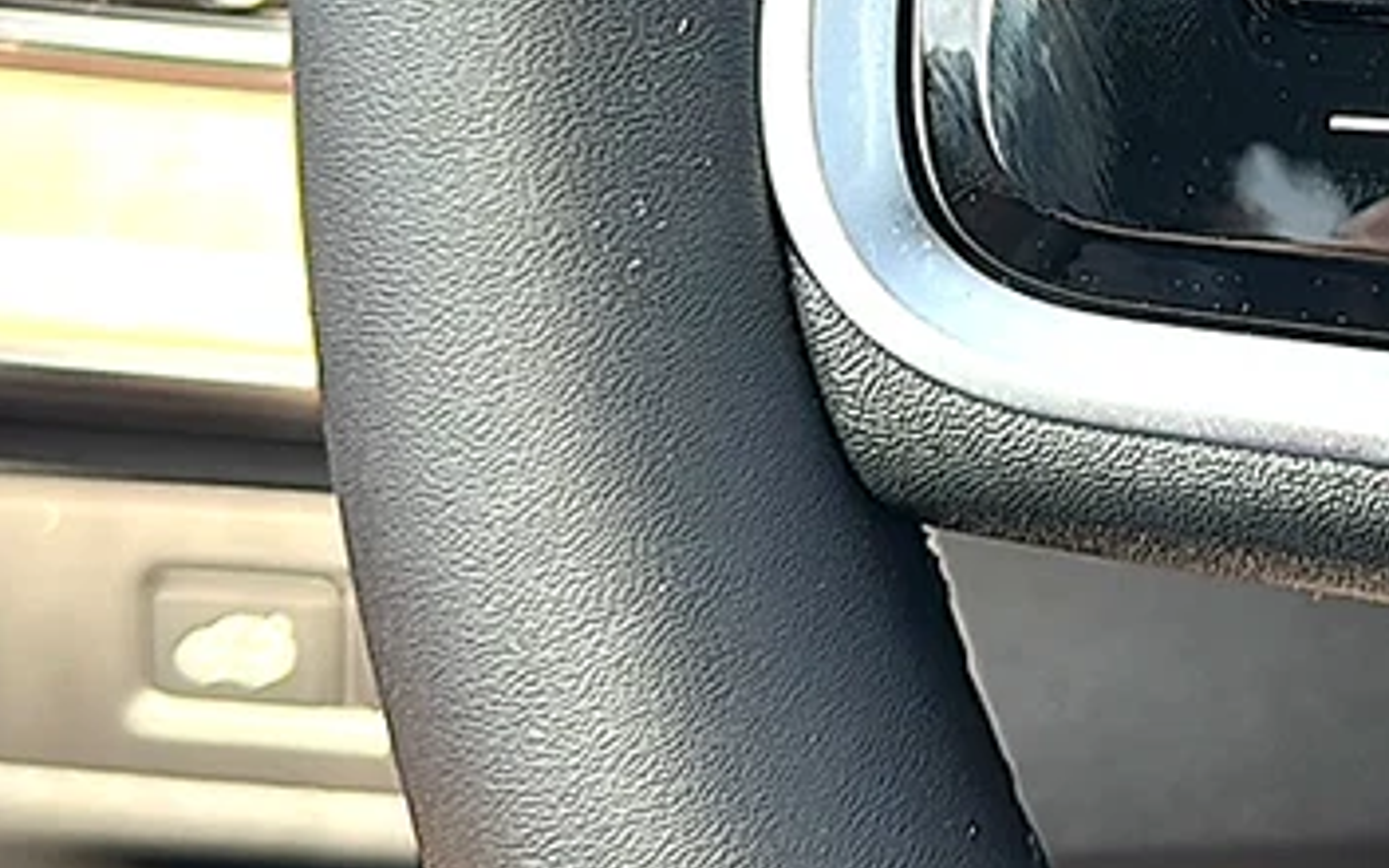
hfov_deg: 24.8
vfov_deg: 15.8
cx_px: 1330
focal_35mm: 80
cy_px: -108
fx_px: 3028
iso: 100
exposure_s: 1/326
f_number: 1.78
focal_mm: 6.86
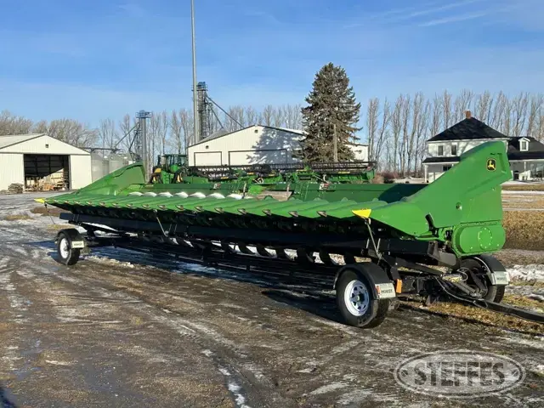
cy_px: 204
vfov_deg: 30.3
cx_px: 272
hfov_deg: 39.7
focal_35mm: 48
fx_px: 754
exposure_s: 1/3731
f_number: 1.78
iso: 64
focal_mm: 6.86
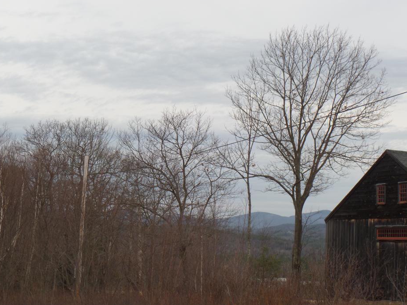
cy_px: 163
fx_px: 835
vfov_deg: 20.7
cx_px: 207
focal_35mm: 71
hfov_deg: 27.4
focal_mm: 11.4
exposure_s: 1/750
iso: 100
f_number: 3.6
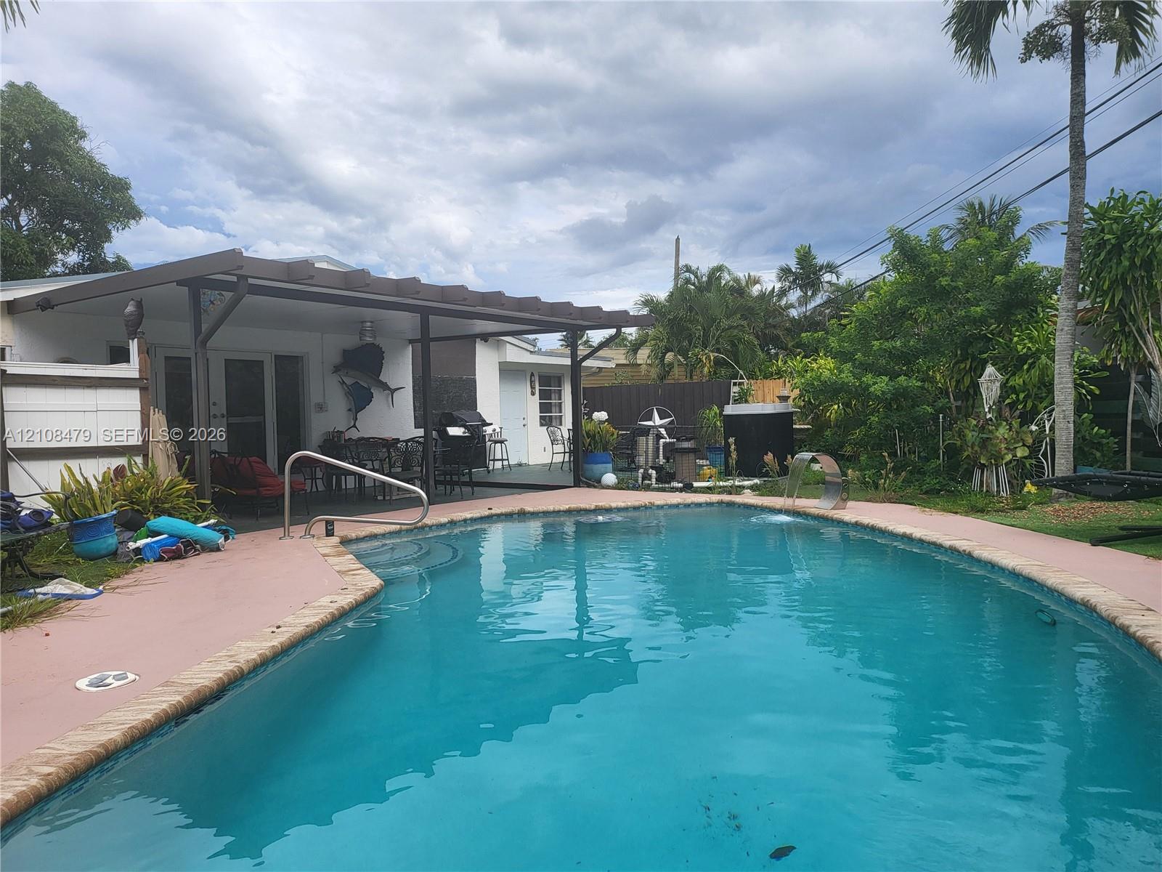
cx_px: 581
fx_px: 806
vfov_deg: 56.8
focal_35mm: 24
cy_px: 436
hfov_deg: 71.6
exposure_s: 1/1957
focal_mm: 5
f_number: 1.8
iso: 40
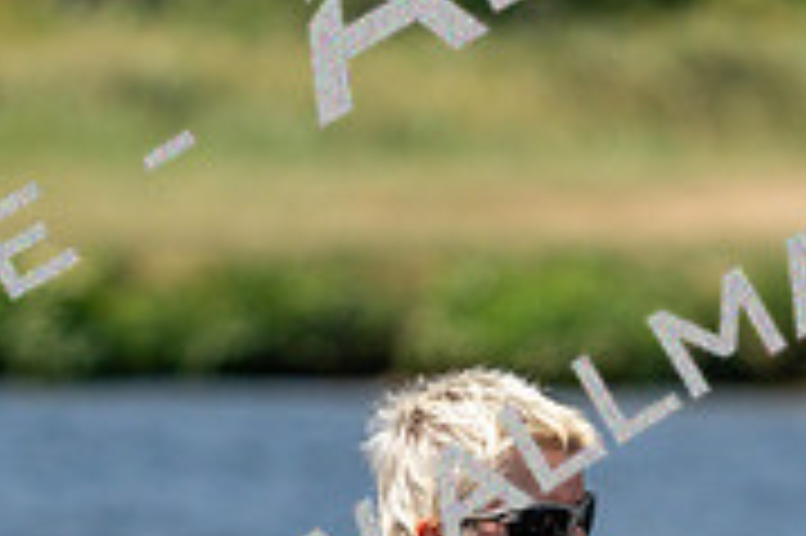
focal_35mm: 1059
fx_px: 23688
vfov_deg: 1.3
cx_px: 549
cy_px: 786
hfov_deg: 1.9
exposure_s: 1/2000
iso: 250
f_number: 6.3
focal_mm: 326
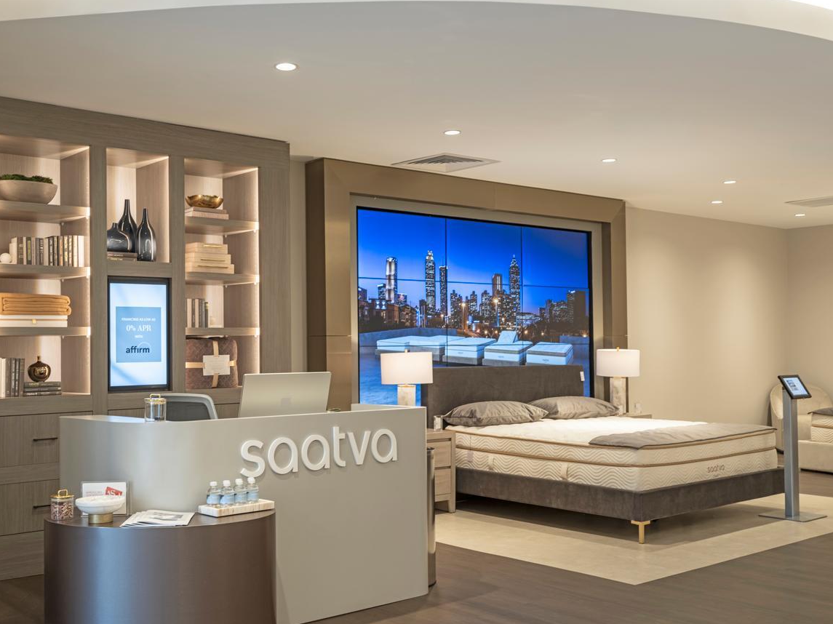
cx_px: 370
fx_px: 938
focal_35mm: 39
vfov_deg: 36.8
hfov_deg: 47.8
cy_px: 332
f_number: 11
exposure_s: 1/2.5
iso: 250
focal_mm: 38.9
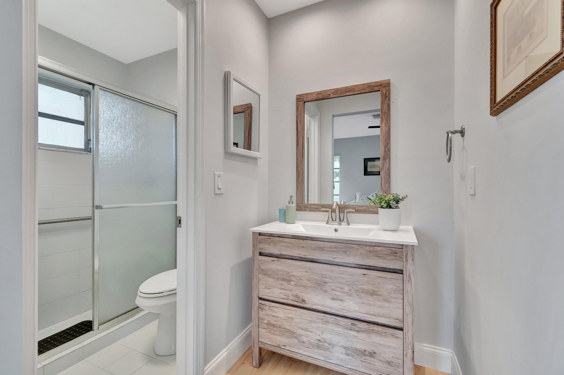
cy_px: 188
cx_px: 282
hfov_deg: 100.4
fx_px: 235
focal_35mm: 15
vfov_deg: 77.3
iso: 1000
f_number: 8
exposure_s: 1/13
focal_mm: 10
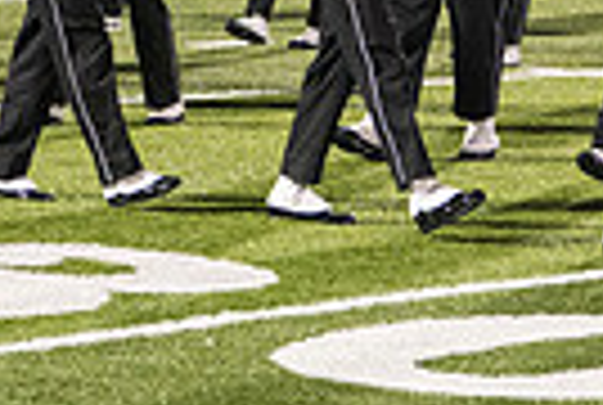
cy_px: -241
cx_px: 360
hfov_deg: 6.8
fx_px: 5070
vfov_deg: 4.5
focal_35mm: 302
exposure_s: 1/200
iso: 5000
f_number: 5.6
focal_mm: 70
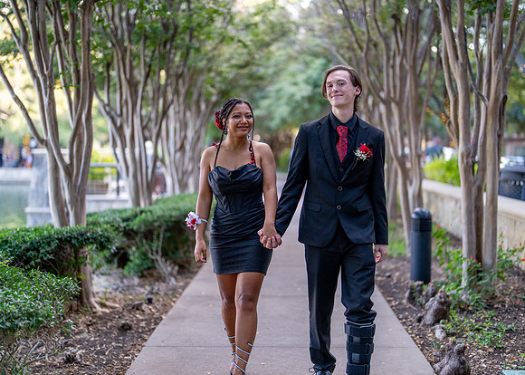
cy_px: 188
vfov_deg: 27.0
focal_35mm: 52
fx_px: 781
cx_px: 262
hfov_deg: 37.2
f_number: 1.2
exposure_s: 1/1000
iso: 320
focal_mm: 50
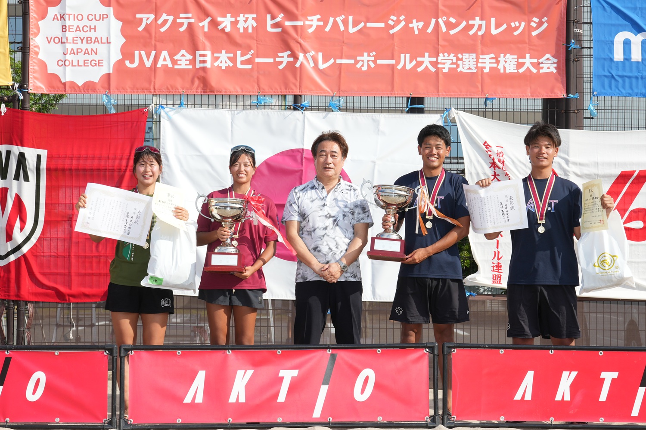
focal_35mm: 67
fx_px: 1202
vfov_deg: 20.3
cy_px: 215
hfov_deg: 30.1
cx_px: 323
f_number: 10
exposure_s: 1/250
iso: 200
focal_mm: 45
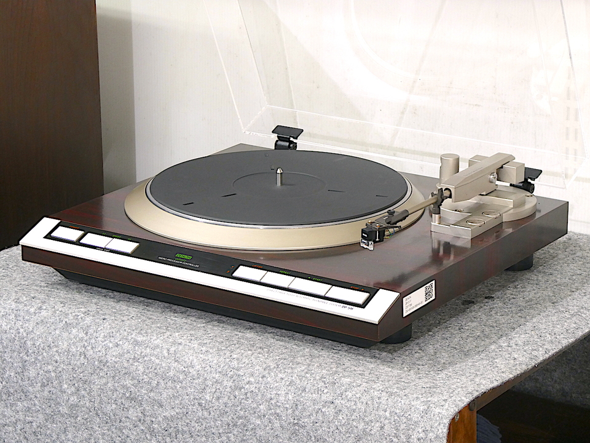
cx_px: 295
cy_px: 222
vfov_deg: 12.9
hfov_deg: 17.1
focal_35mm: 115
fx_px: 1960
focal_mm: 20.6
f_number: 5.1
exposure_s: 1/6
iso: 200
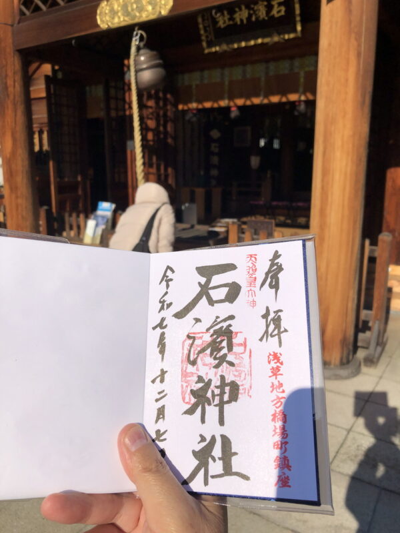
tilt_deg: -12.2
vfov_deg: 63.4
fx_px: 431
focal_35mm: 28
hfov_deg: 49.7
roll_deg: -1.4
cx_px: 200
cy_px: 266
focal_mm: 3.99
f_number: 1.8
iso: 20
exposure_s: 1/6944
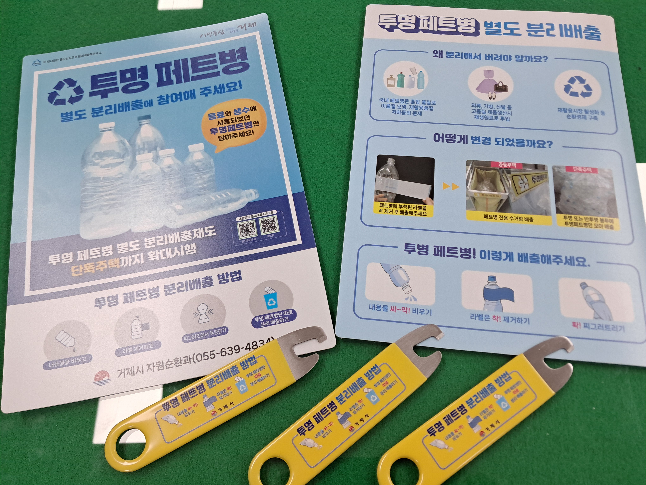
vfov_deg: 51.4
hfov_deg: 65.3
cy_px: 242
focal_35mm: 27
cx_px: 323
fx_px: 504
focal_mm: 4
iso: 100
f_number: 1.8
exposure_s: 1/60.2
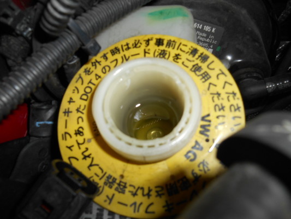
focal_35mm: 26
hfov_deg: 67.3
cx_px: 146
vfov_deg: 53.1
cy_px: 110
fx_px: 219
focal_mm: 4.7
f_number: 3.4
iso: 80
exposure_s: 1/25
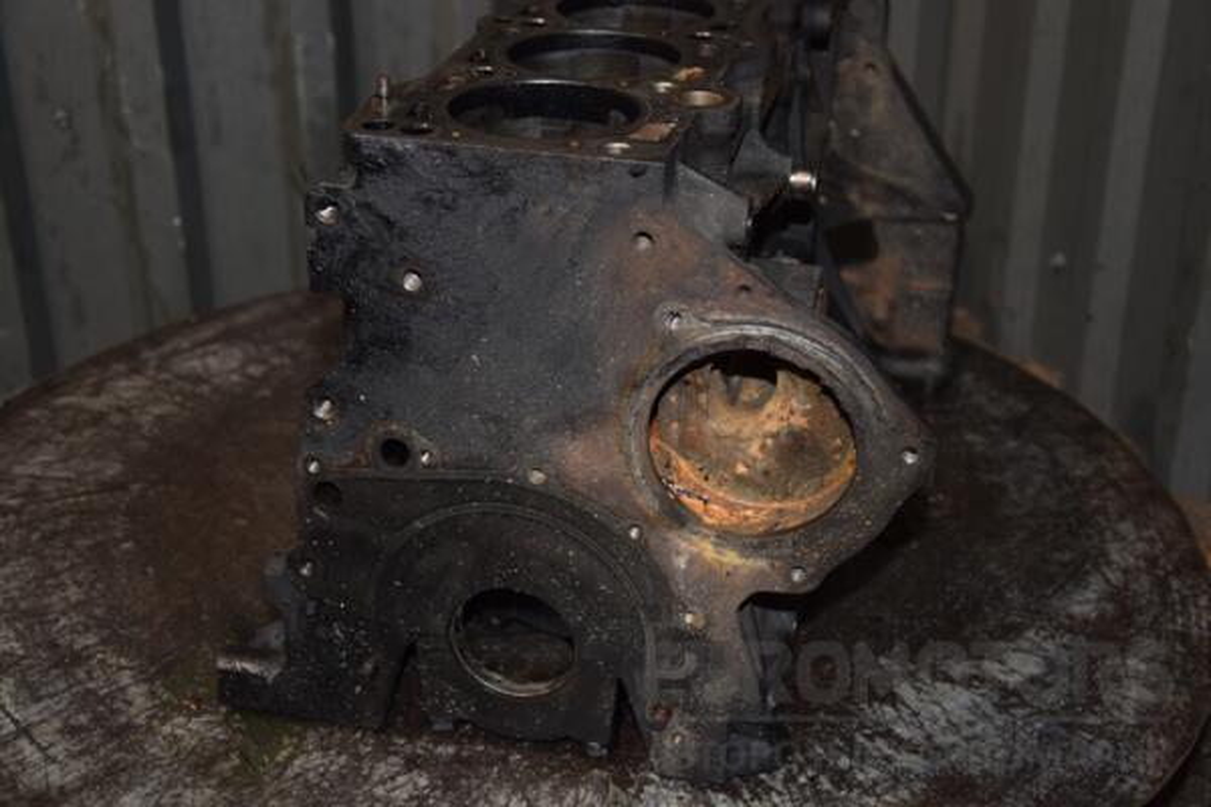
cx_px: 606
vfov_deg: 25.8
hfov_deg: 37.9
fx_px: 1766
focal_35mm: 52
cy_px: 404
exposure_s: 1/60
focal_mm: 35
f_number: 5
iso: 800
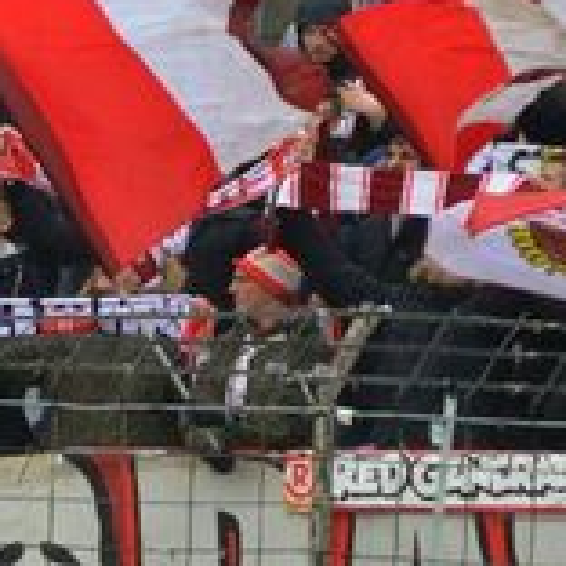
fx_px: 17222
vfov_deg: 1.9
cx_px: 388
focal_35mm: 931
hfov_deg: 1.9
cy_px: 330
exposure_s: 1/1600
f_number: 6.3
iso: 1600
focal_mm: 200
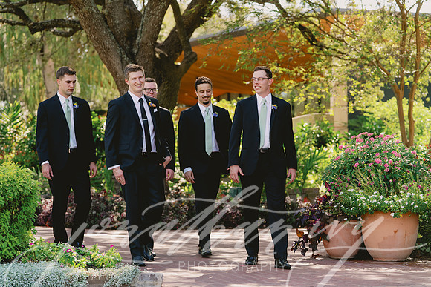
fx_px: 1401
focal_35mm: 117
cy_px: 144
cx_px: 216
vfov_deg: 11.7
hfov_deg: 17.5
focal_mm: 117
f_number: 4.5
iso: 400
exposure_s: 1/400
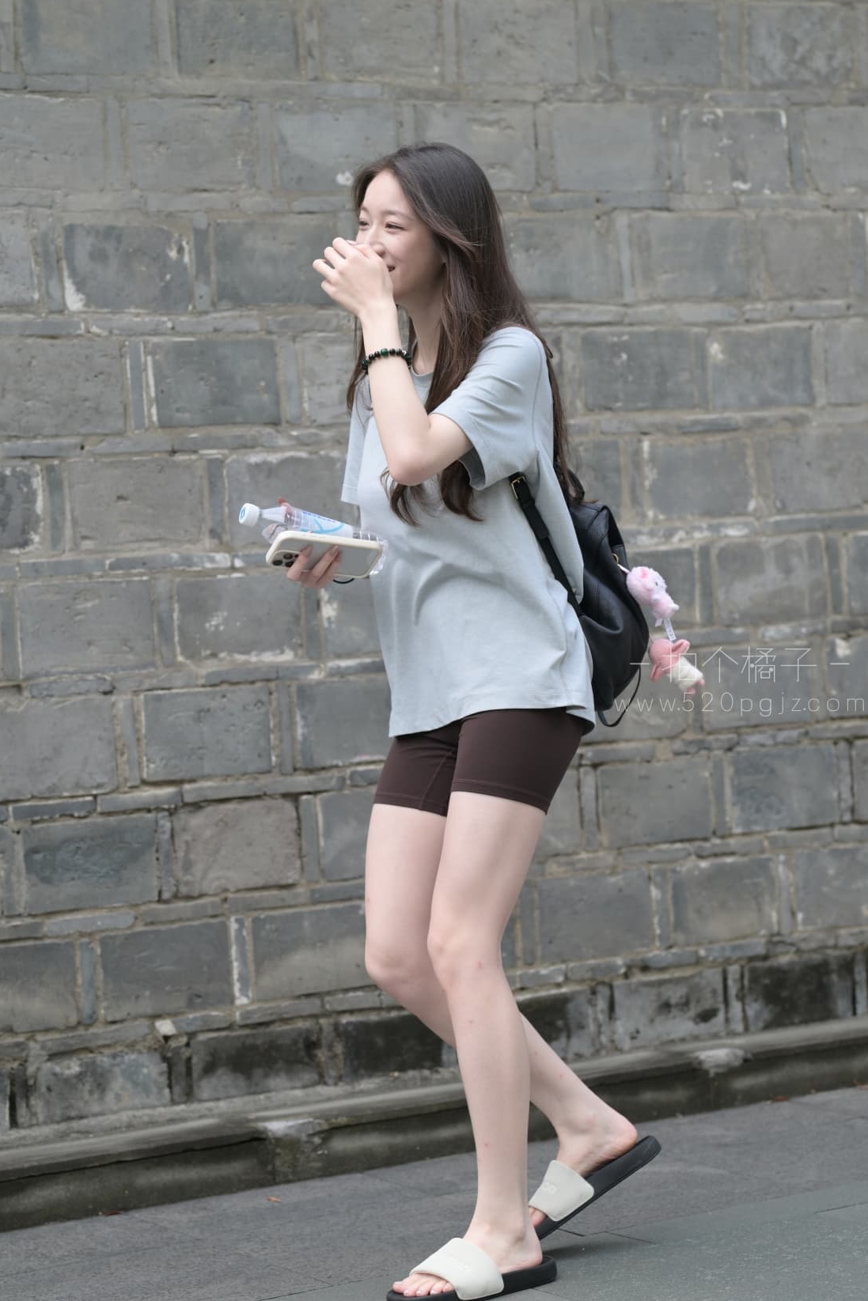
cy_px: 641
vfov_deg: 21.9
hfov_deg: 14.7
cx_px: 440
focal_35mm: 93
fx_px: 3363
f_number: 3.5
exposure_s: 1/500
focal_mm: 85
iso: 250
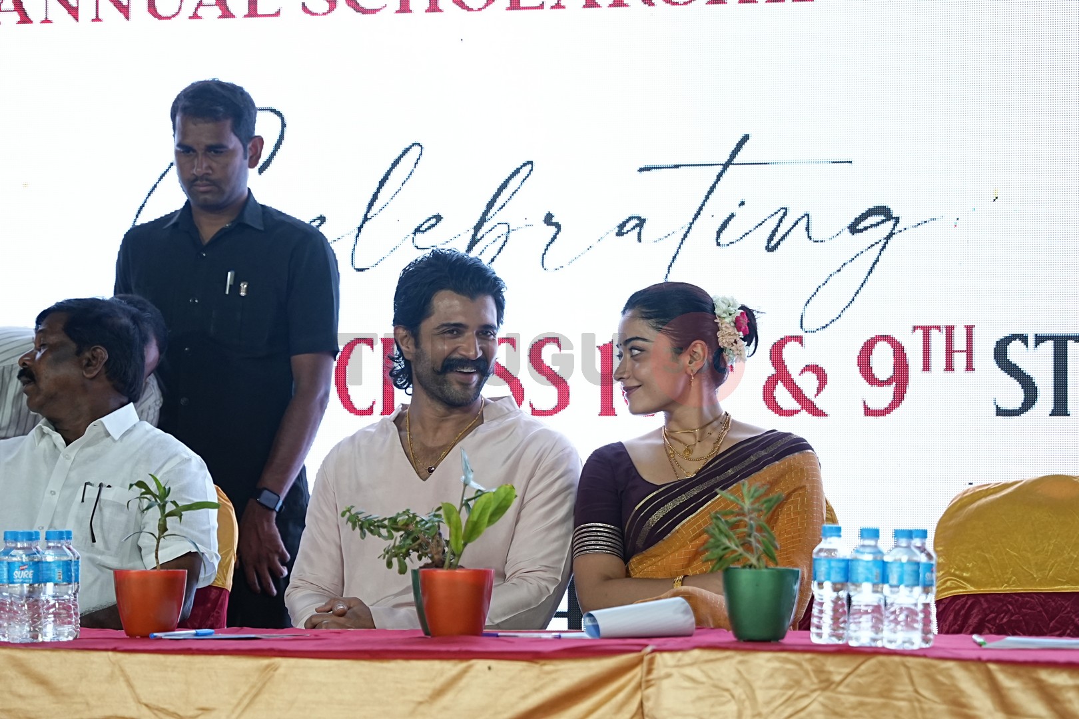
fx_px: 3147
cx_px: 540
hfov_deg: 19.5
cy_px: 360
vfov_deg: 13.0
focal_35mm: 105
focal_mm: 70
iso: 1000
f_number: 2.8
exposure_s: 1/160
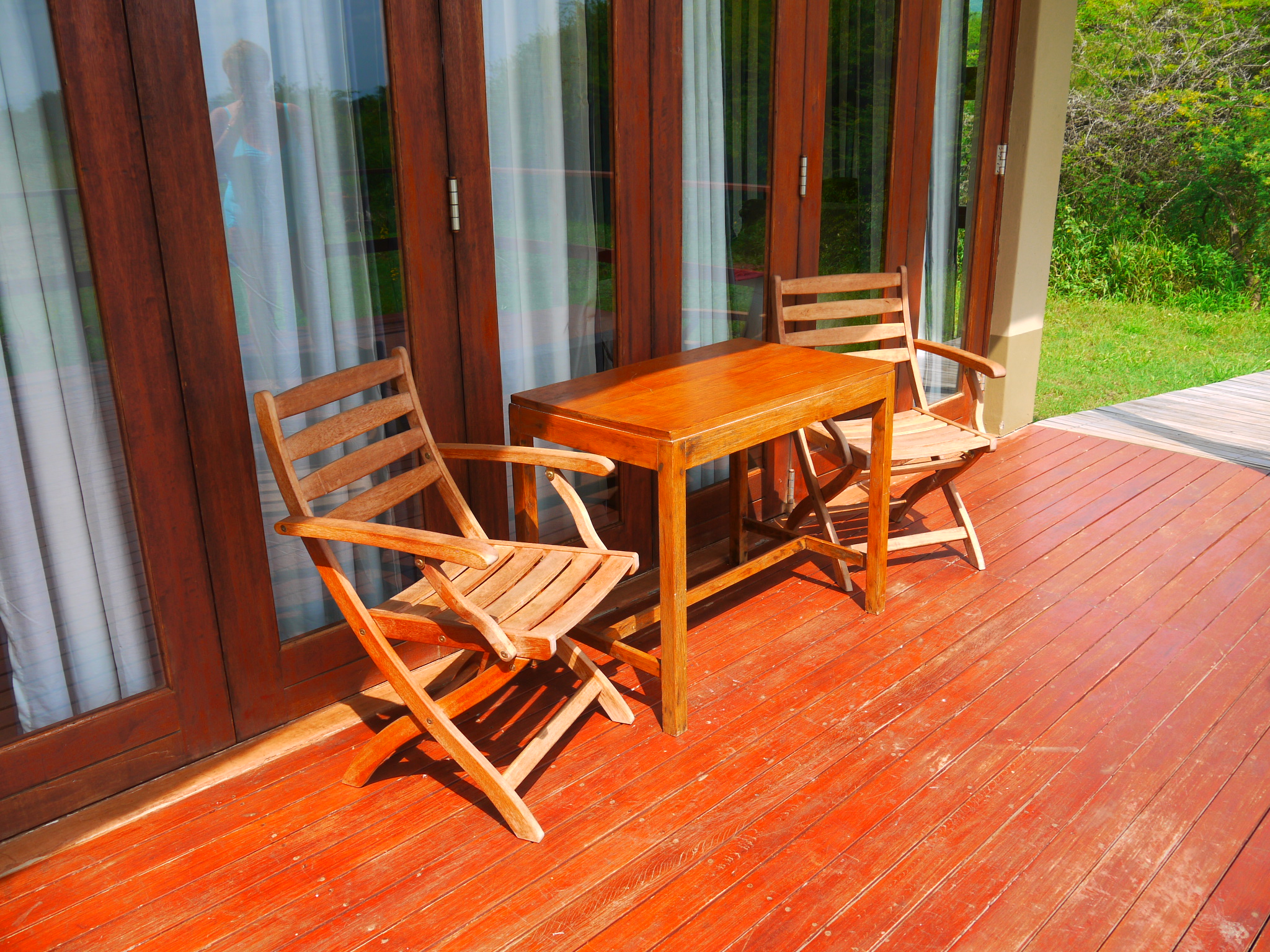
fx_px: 1027
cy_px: 476
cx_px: 635
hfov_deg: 63.4
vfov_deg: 49.7
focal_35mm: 28
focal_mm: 14
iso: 100
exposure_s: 1/250
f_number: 5.6
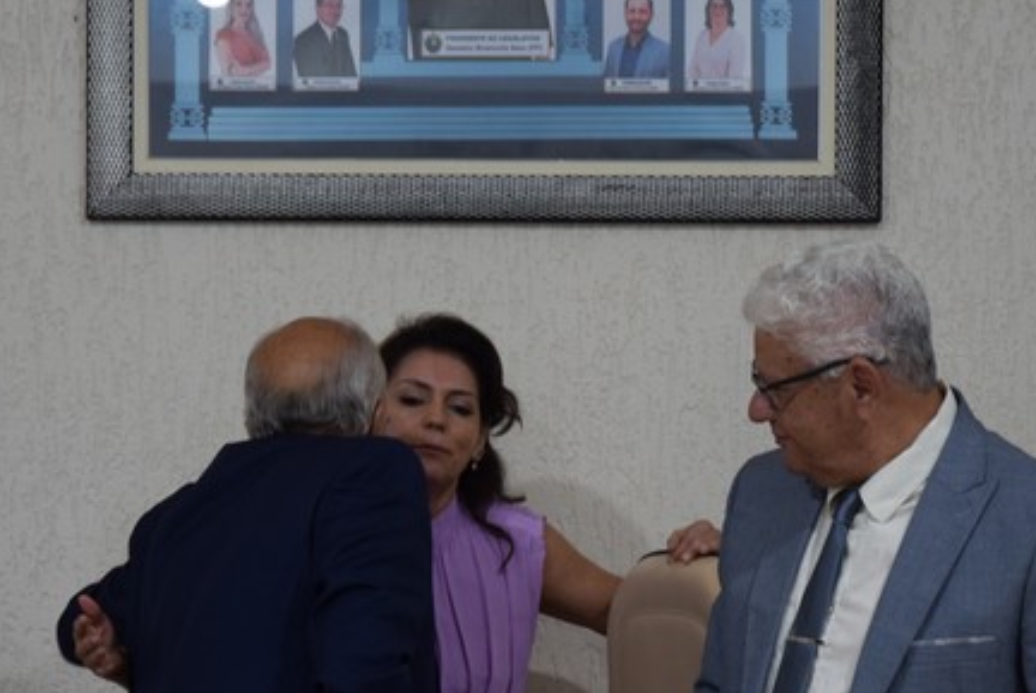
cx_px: 523
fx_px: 3889
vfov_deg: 10.1
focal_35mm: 135
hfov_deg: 15.2
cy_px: 592
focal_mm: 52
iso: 640
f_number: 4.5
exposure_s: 1/60
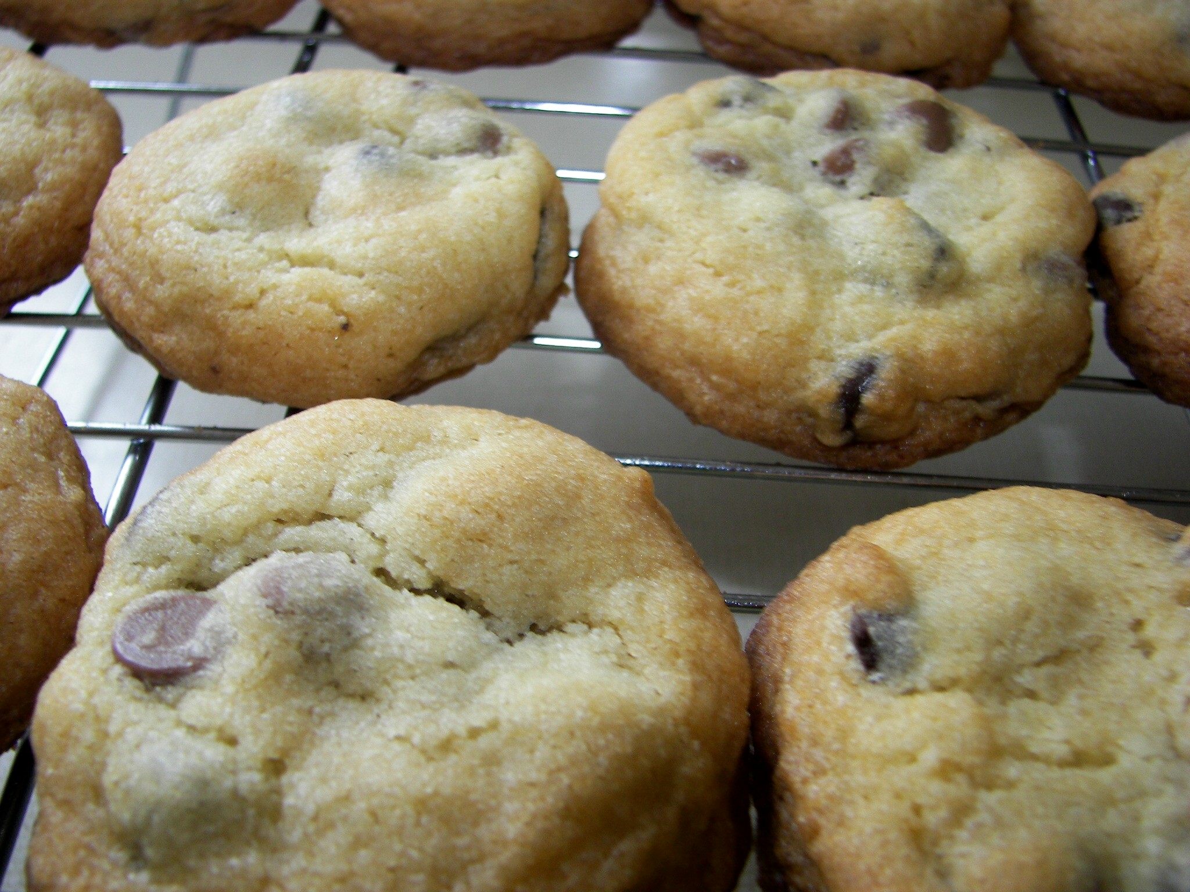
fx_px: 1238
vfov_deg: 39.7
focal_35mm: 36
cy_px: 446
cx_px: 595
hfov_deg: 51.4
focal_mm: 6
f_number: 2.8
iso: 64
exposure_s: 1/30
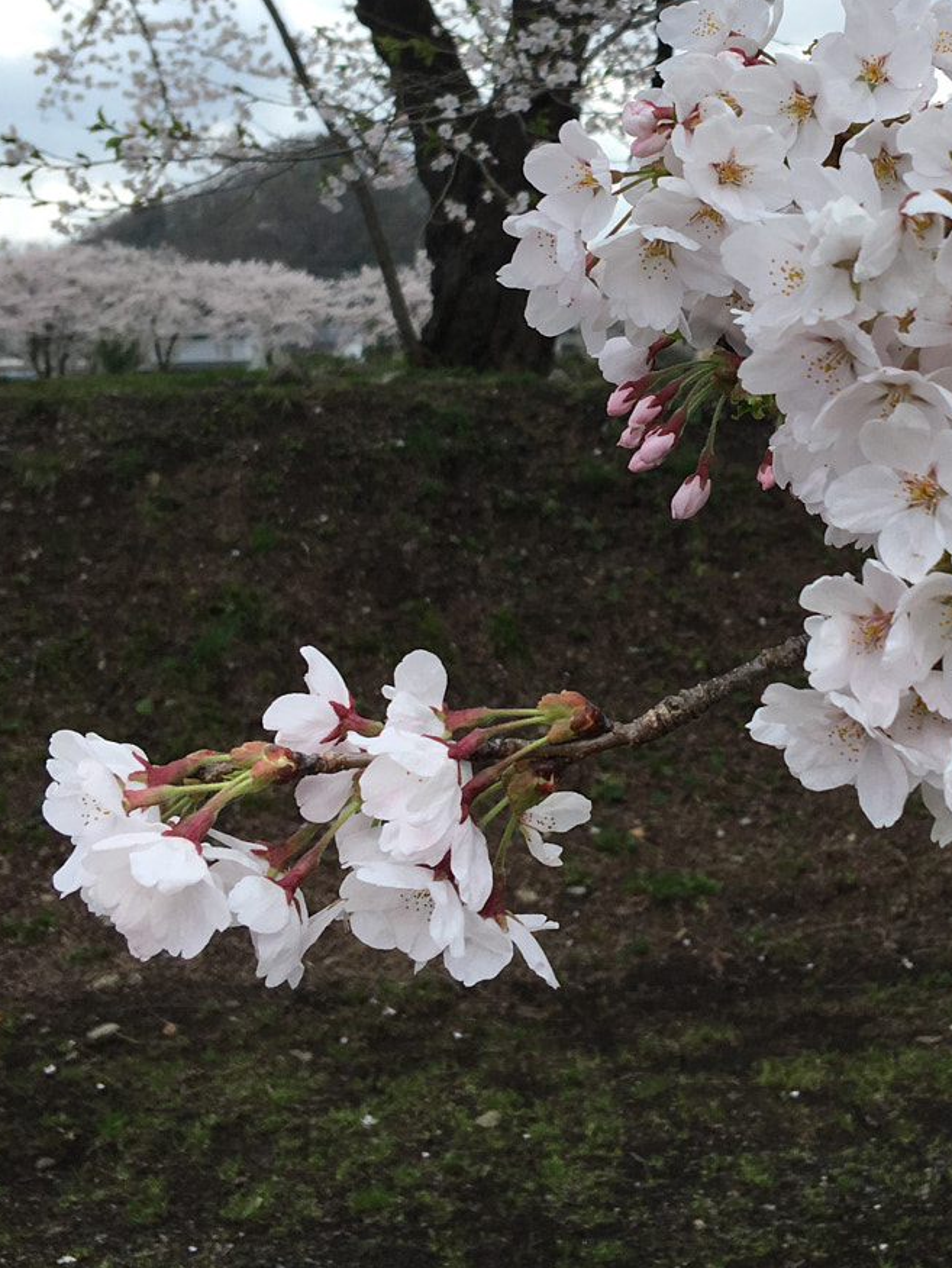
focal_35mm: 53
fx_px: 1942
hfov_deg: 27.3
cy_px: 367
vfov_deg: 35.6
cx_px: 674
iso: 25
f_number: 2.2
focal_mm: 4.15
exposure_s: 1/864
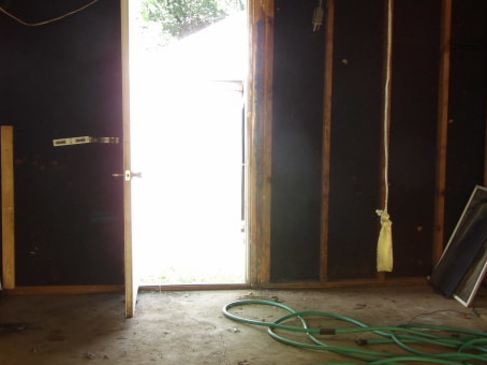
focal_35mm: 55
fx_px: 773
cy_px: 198
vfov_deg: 26.5
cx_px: 225
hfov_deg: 34.9
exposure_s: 1/33
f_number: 3.7
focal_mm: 7
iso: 199
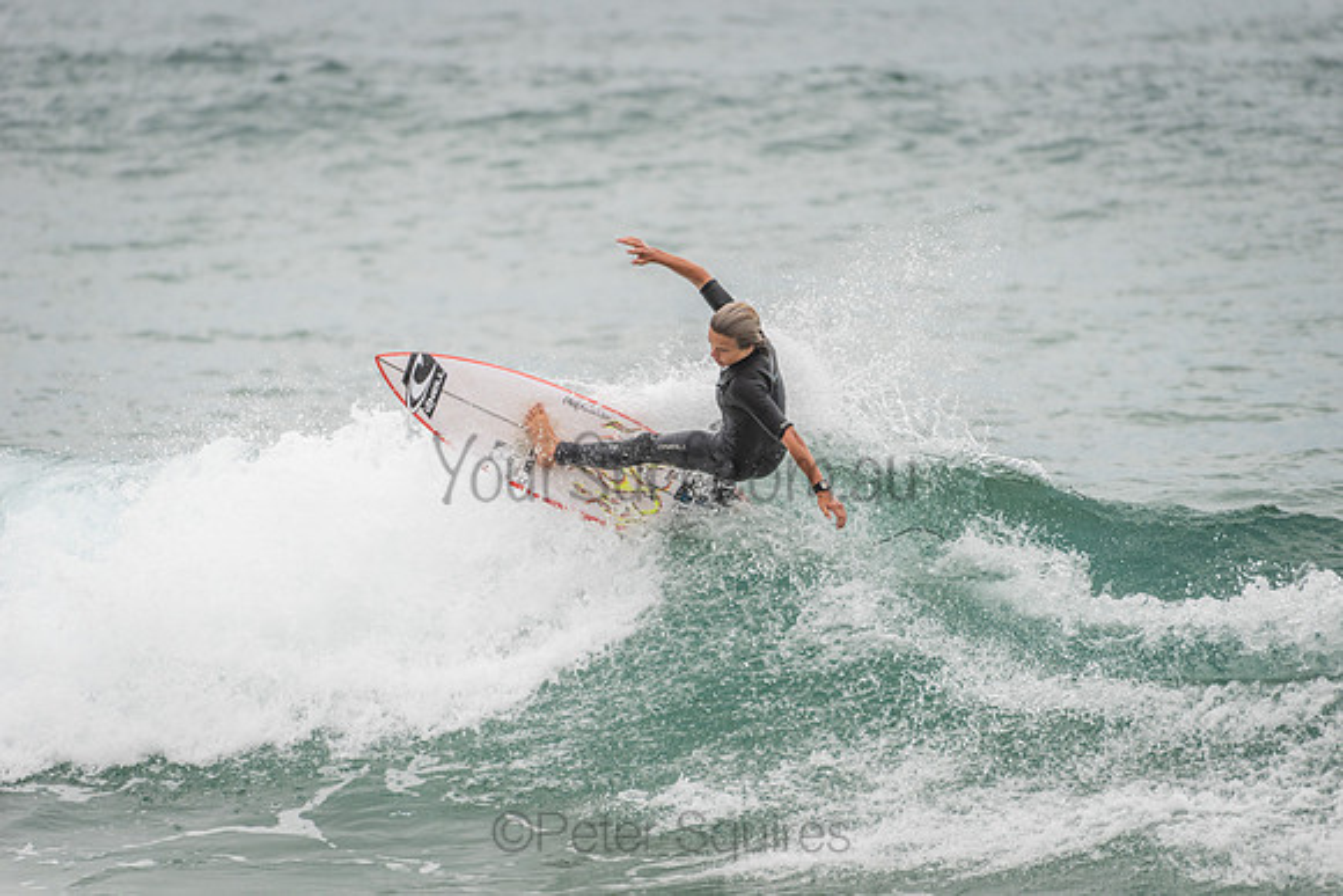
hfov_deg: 4.1
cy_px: 448
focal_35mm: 500
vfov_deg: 2.8
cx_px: 672
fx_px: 18656
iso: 400
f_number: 5.6
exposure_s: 1/2000
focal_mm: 500
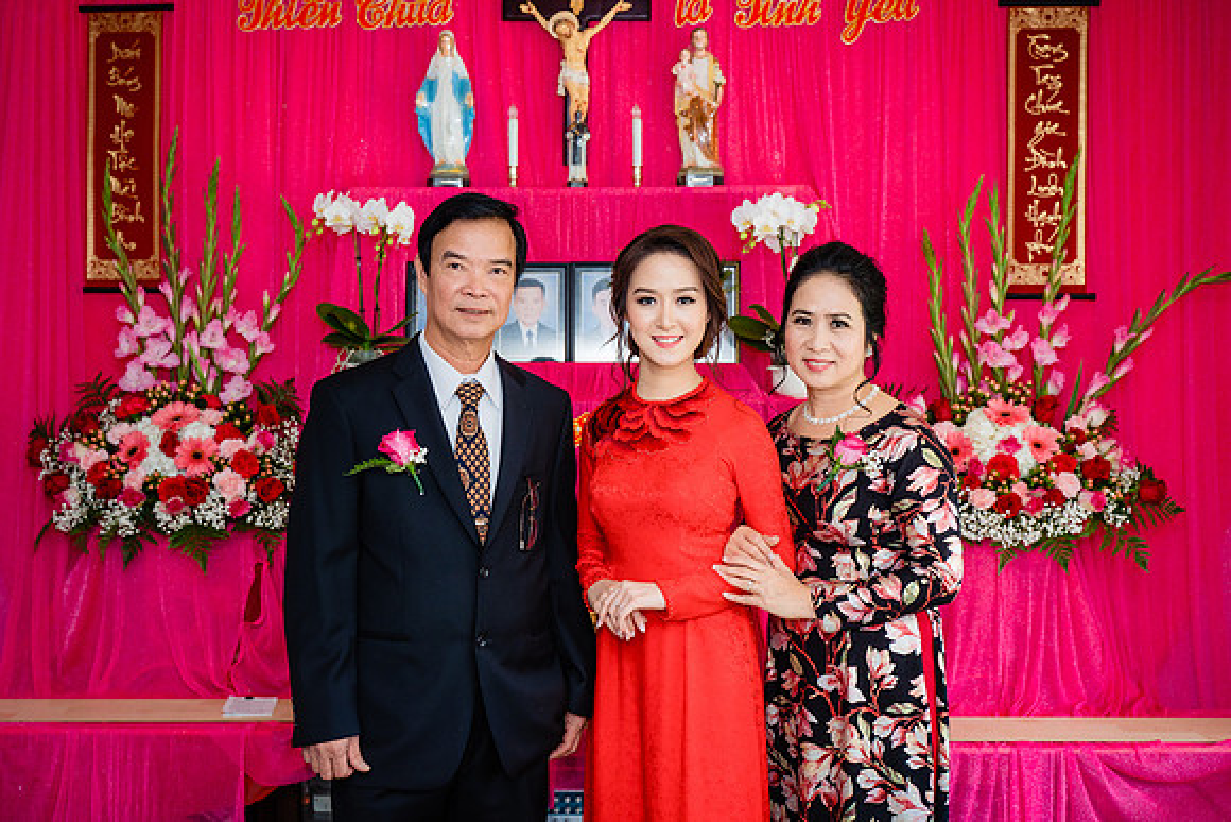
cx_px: 565
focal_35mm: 44
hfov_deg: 44.1
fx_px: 1517
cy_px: 430
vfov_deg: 30.3
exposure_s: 1/160
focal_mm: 41
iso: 800
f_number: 4
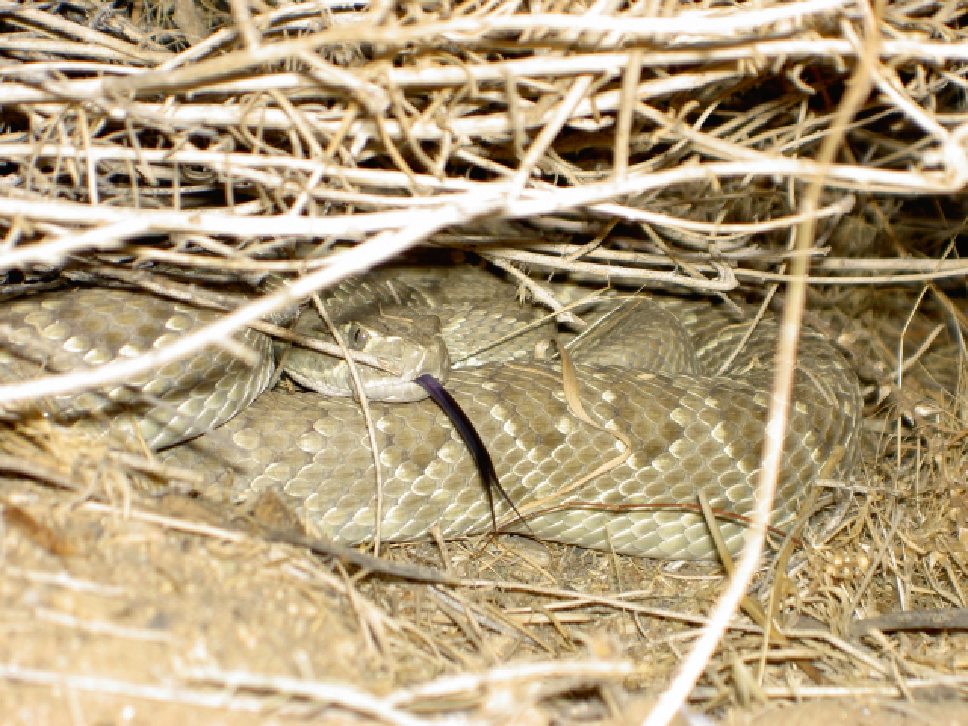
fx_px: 3244
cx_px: 484
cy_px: 363
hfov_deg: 17.0
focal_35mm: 116
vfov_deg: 12.8
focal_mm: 24
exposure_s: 1/100
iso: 100
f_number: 4.9
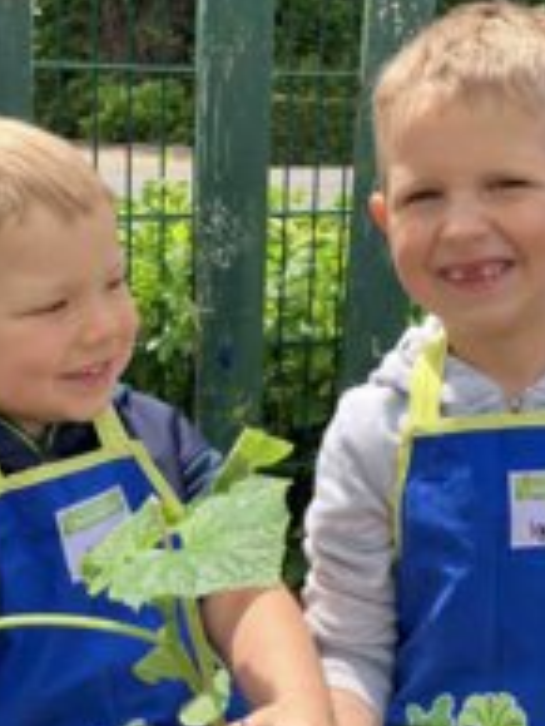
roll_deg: -1.4
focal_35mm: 58
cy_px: 418
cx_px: 226
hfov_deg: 25.2
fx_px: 1216
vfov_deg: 33.2
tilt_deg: -13.8
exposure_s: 1/796
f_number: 1.8
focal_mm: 3.99
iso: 32
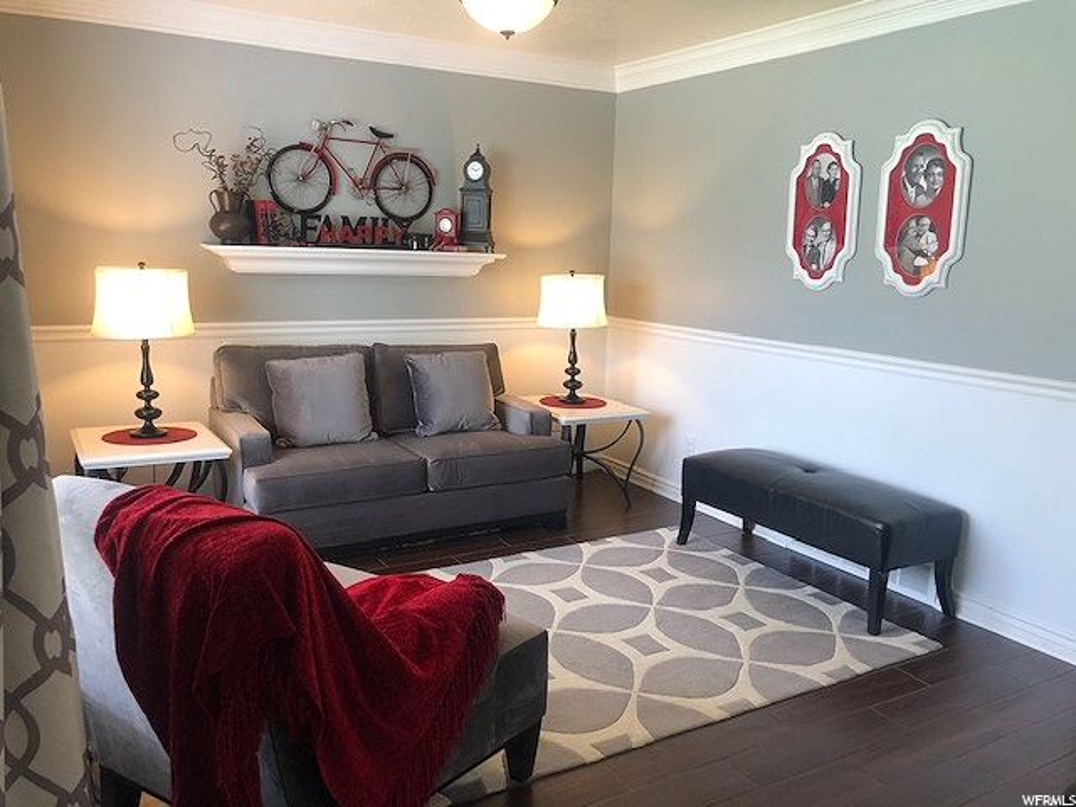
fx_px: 870
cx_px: 538
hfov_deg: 63.4
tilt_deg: -10.9
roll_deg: -1.4
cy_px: 404
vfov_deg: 49.7
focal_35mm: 28
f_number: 1.8
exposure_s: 1/24
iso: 32
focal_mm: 4
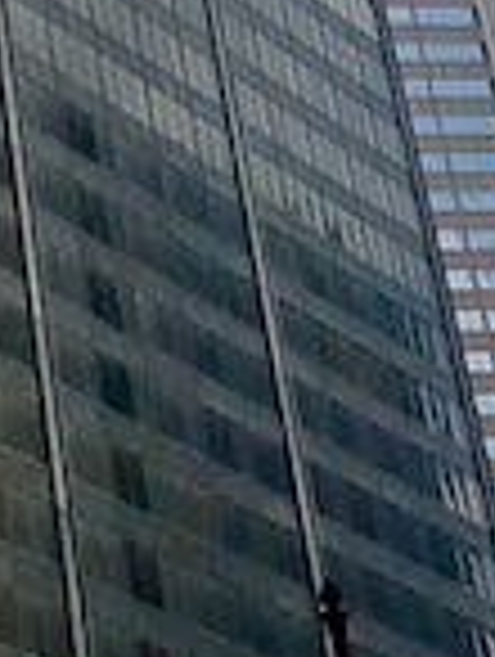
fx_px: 2909
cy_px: -936
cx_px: -180
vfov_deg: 10.9
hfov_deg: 9.5
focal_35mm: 153
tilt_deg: +44.4
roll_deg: +5.7
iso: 25
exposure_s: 1/4425
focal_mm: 4
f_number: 1.8
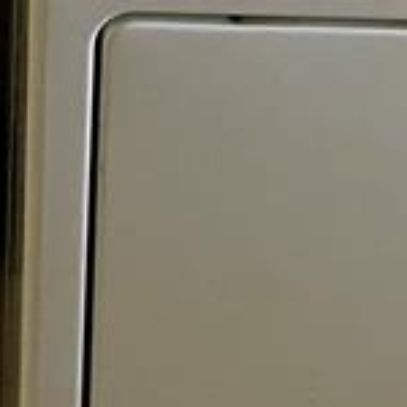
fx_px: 2088
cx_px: -60
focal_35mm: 157
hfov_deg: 11.0
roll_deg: -0.8
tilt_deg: -19.8
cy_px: -610
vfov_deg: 9.7
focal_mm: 4.2
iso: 320
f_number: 1.6
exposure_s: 1/60
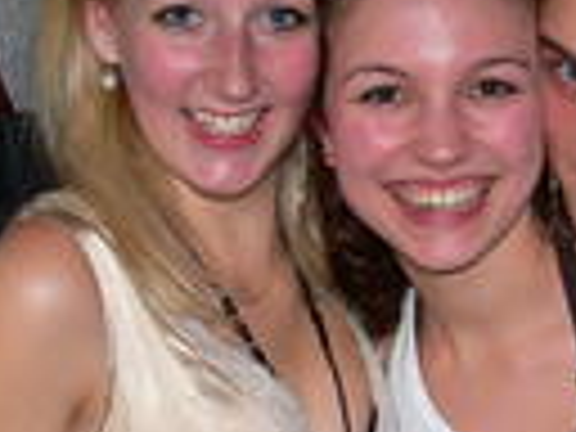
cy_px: 256
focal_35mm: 129
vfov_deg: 11.5
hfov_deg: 15.1
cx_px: 544
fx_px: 2147
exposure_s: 1/30
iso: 100
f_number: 2.8
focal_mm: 7.4
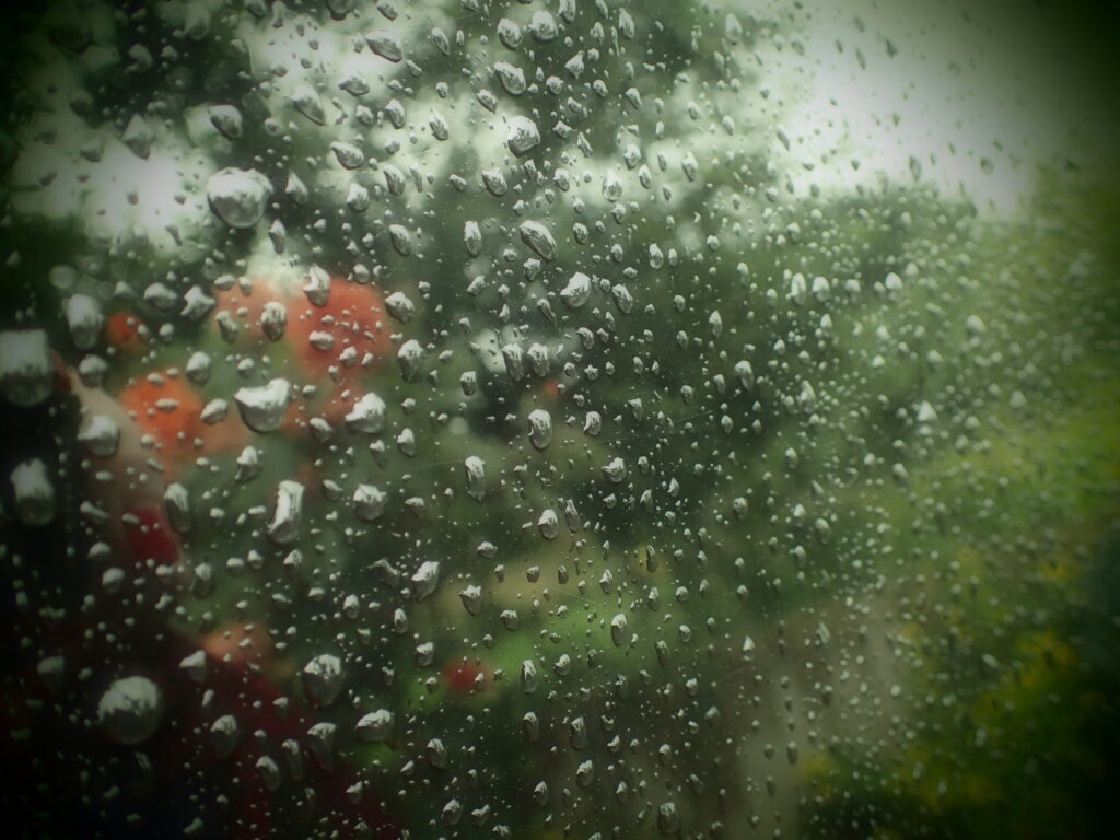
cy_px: 420
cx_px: 560
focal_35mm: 30
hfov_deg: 60.0
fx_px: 971
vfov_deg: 46.8
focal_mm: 5.5
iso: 500
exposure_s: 1/125
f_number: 2.3
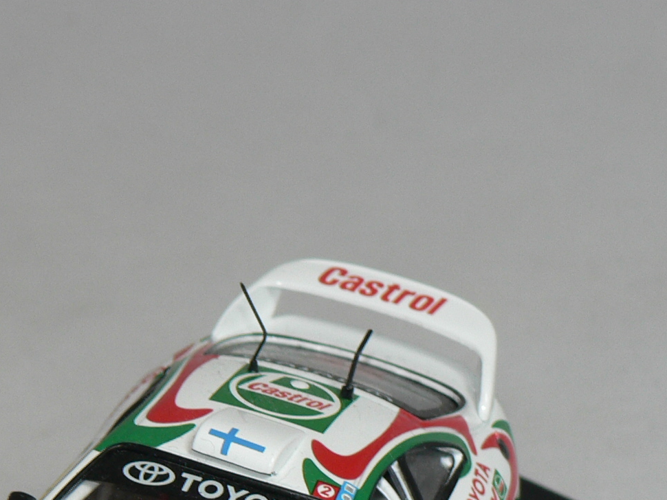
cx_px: 155
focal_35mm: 256
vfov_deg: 5.8
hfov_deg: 7.7
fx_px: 4934
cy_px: 632
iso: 80
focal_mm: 16.2
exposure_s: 1/60
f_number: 3.2
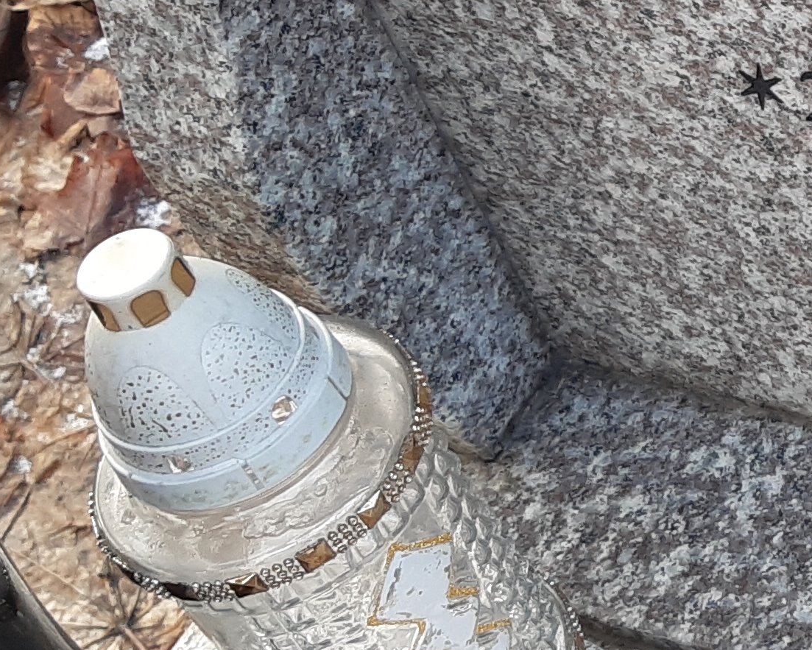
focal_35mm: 106
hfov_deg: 16.1
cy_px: 164
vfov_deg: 14.5
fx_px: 2548
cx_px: 1327
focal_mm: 3.92
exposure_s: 1/170
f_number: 1.7
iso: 40
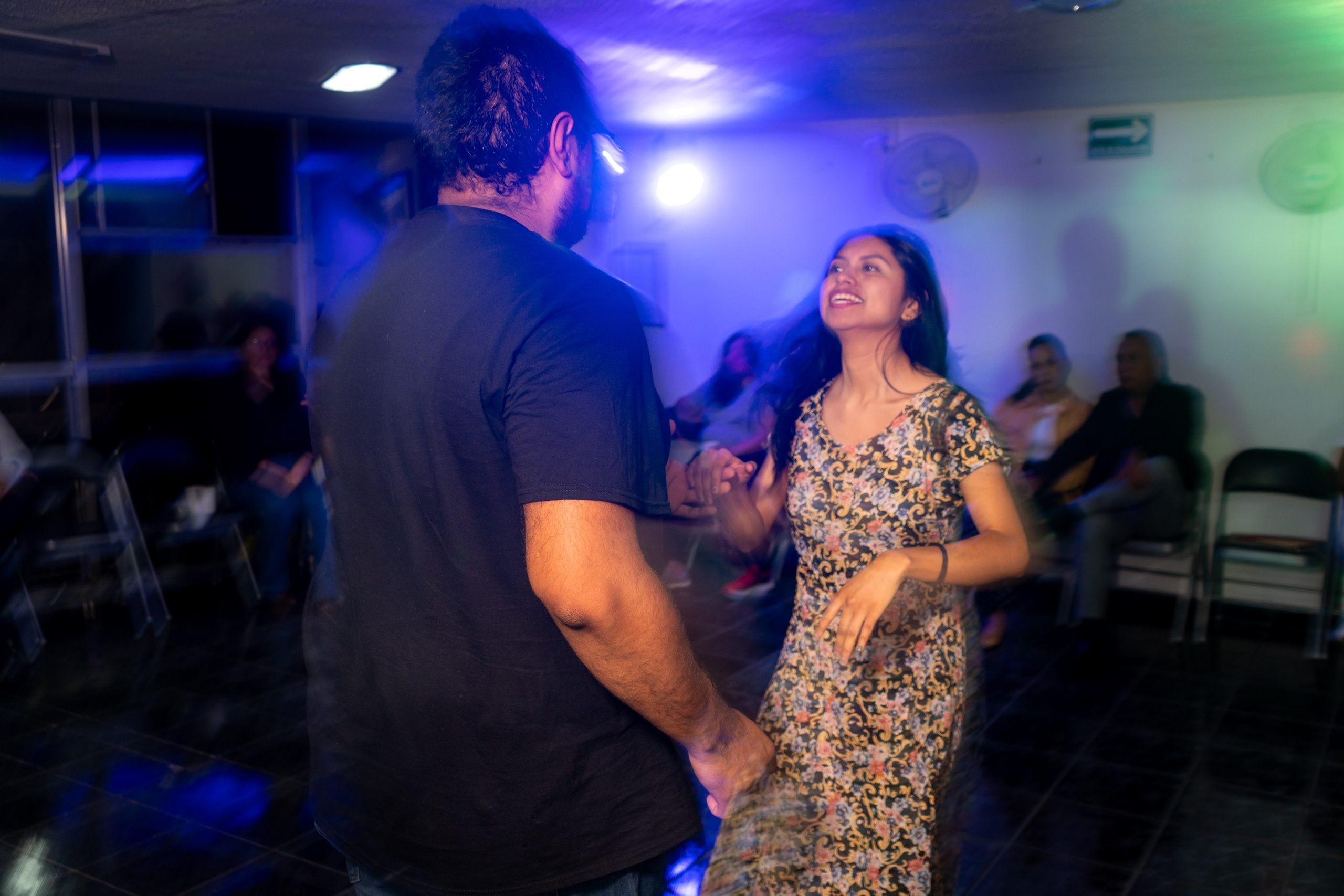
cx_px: 768
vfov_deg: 40.4
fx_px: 1218
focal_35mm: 33
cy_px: 447
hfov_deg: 57.5
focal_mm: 28
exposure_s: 1/8
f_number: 4.5
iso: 250
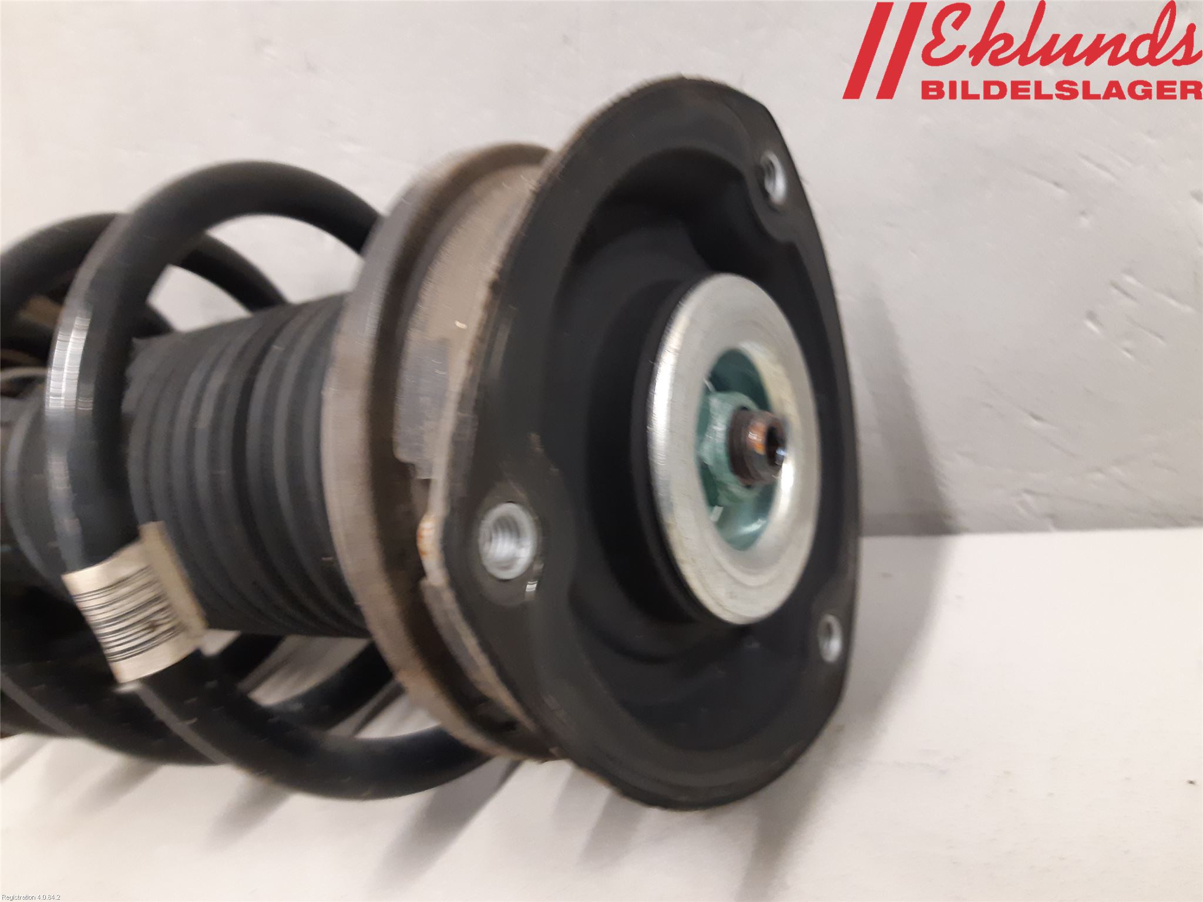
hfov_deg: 67.3
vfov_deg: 53.1
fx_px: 904
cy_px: 451
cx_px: 602
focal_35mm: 26
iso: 250
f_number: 1.7
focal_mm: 3.93
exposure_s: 1/33
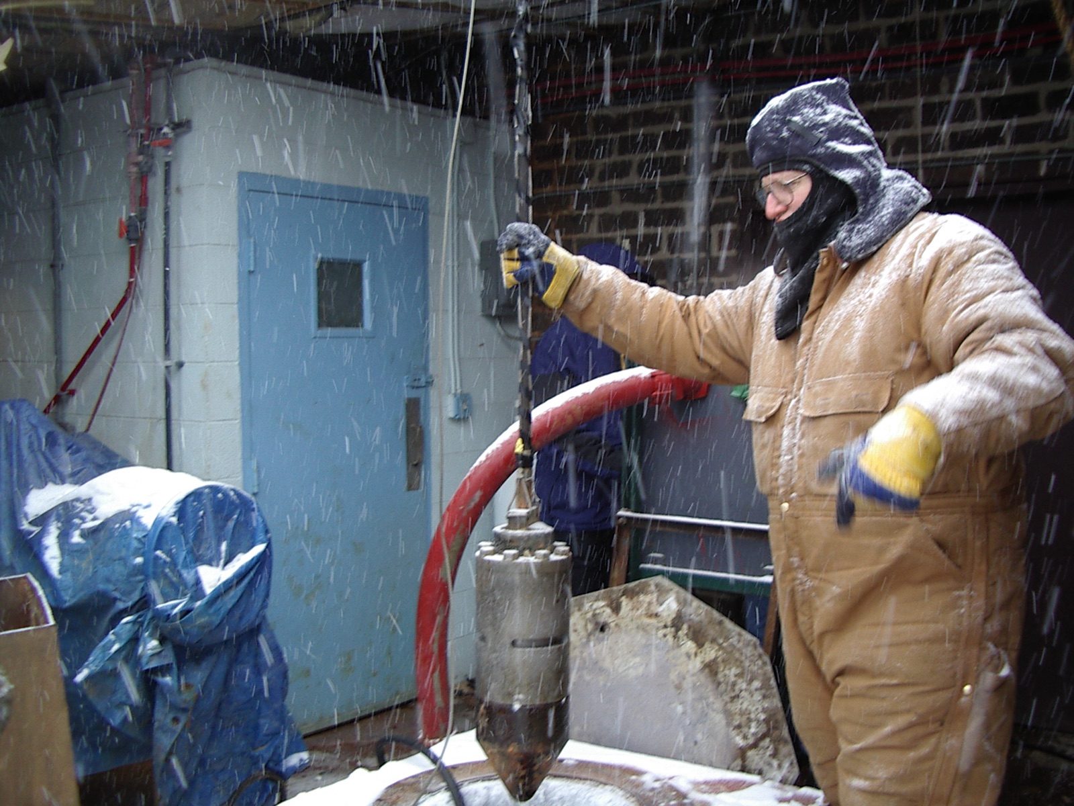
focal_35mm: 38
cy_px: 403
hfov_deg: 49.0
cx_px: 537
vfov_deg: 37.7
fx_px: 1179
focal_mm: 5.8
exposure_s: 1/60
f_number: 2.6
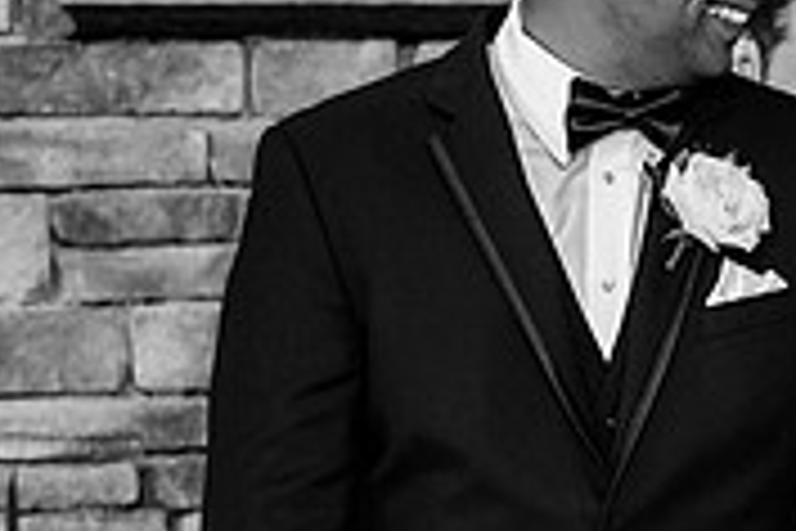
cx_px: 909
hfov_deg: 5.4
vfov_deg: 3.6
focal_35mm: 382
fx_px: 8446
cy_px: 426
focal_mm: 108
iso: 2000
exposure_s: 1/100
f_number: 4
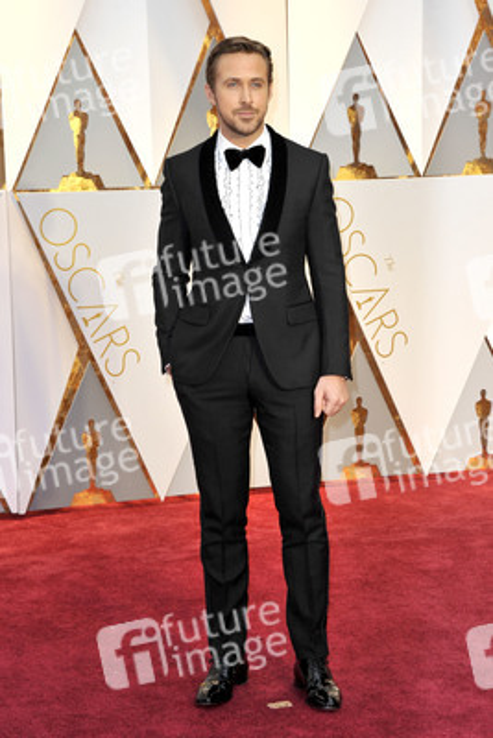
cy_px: 369
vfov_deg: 28.1
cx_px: 246
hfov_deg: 18.9
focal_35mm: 72
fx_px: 1478
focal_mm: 72
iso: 1000
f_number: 6.3
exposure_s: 1/250
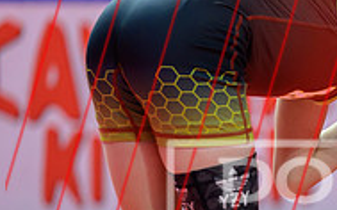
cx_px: 510
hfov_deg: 4.7
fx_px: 4040
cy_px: 205
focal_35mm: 440
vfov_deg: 3.0
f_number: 2.8
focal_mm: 130
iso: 2500
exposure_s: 1/800
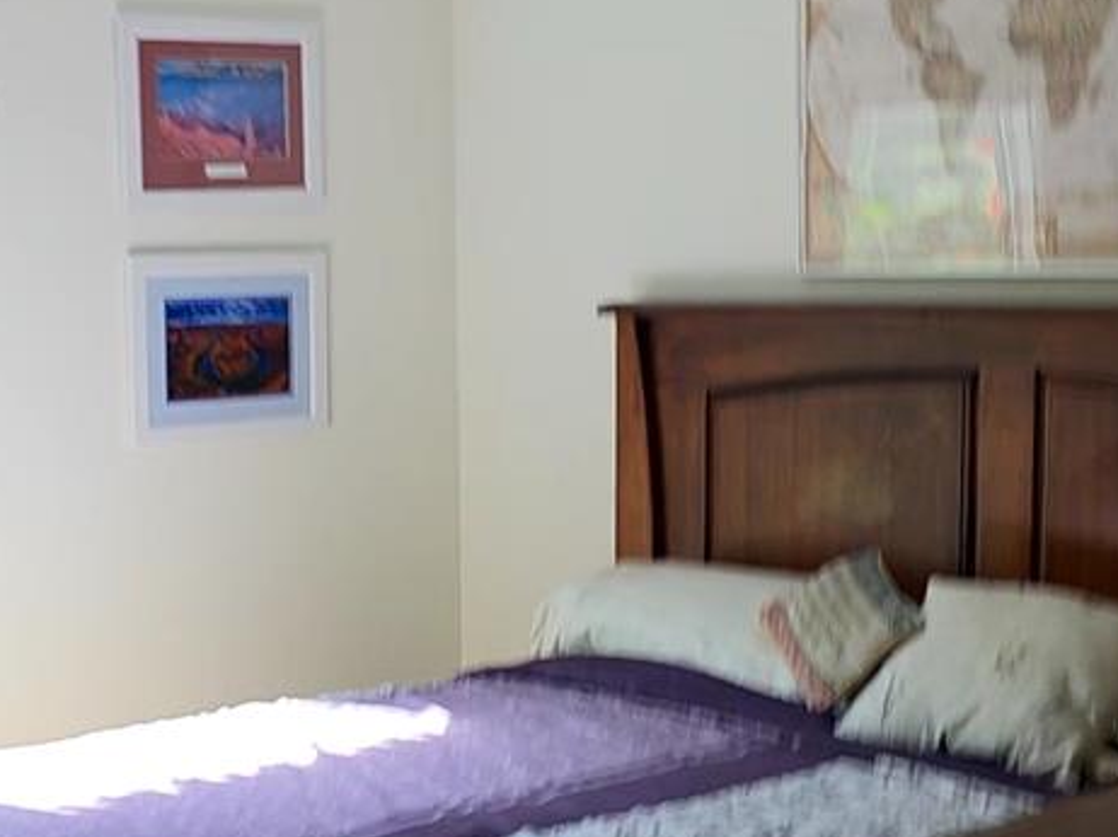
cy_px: 525
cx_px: 298
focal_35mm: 51
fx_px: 1646
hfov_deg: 36.7
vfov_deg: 28.4
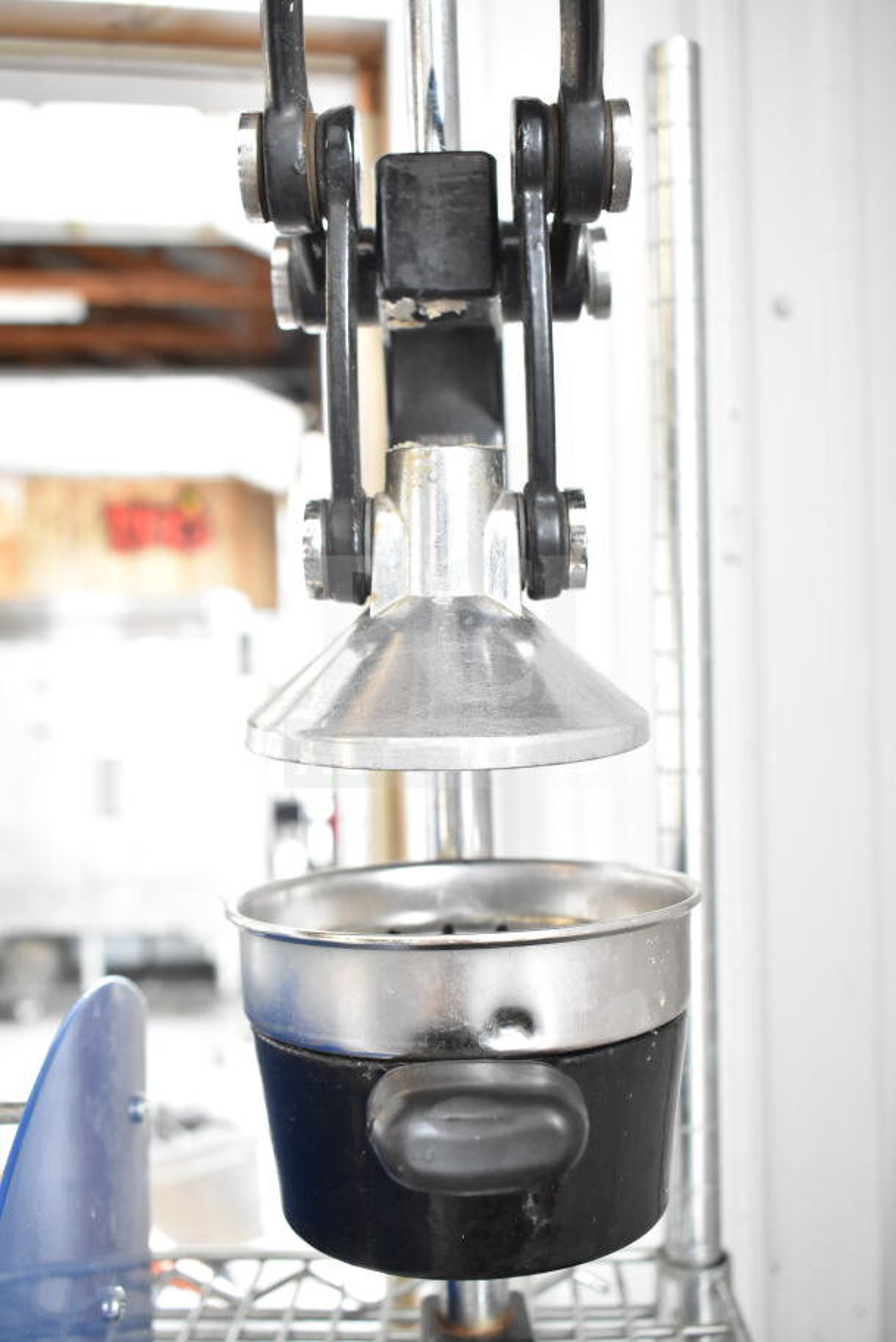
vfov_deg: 57.2
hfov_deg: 40.0
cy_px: 671
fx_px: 1231
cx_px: 448
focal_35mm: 33
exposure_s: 1/80
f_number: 4.5
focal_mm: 22
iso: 1600
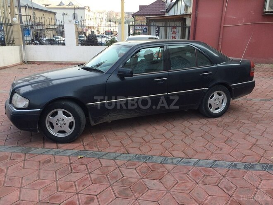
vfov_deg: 48.2
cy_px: 102
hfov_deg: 61.7
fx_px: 229
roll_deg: -0.1
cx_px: 136
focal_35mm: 29
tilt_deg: -15.7
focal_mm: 4.15
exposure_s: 1/370
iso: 32
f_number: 2.2
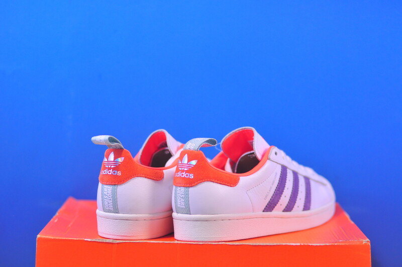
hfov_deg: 27.0
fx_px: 836
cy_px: 134
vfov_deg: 18.1
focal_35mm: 75
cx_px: 201
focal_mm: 50
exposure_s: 1/320
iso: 250
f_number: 2.2
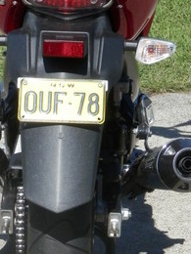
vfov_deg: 8.8
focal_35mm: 224
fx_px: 1648
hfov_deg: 6.6
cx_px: 57
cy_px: 93
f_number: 4.9
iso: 200
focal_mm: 17.3
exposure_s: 1/1000
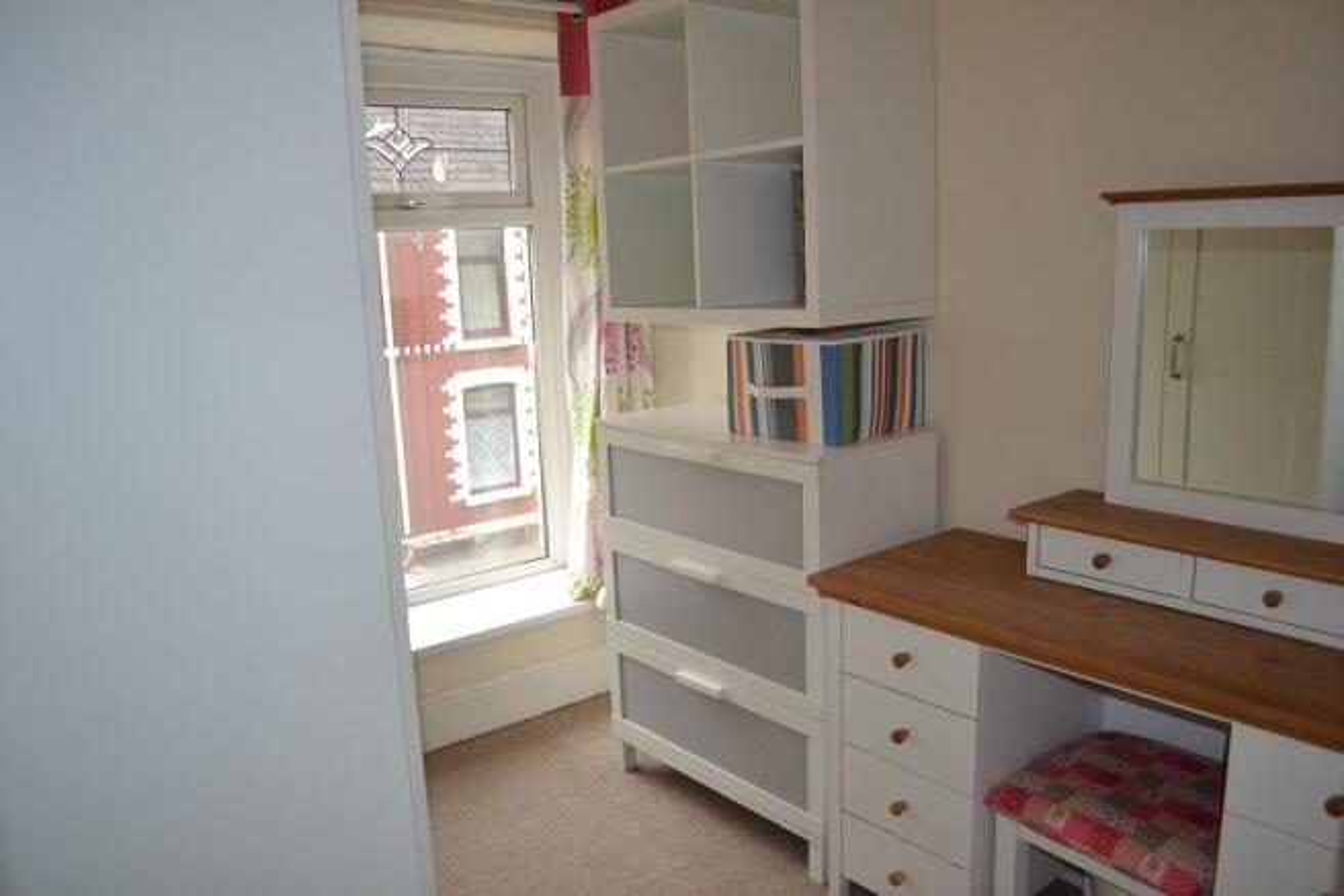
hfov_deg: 67.4
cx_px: 672
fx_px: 1008
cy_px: 448
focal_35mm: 27
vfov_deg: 47.9
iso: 180
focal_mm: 18
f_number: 3.5
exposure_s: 1/200
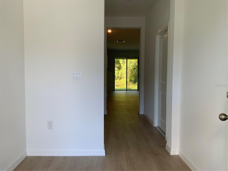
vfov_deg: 48.2
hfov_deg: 61.7
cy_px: 86
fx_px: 191
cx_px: 114
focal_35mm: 29
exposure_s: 1/122
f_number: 1.8
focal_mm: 3
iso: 50
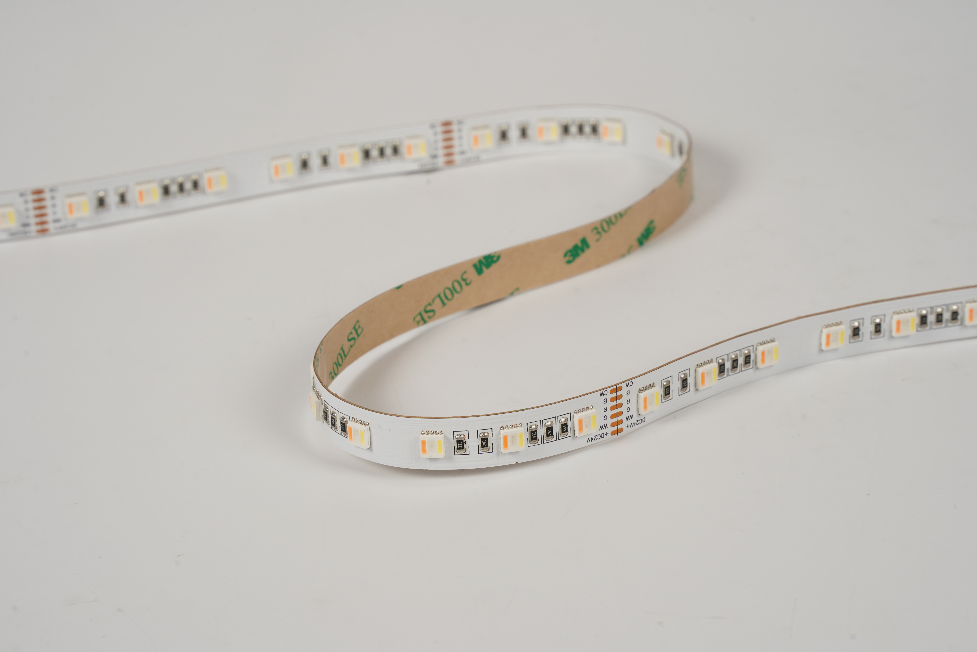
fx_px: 3718
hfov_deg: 15.0
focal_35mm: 137
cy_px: 321
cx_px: 490
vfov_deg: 10.0
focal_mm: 135
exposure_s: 1/125
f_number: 14
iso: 100
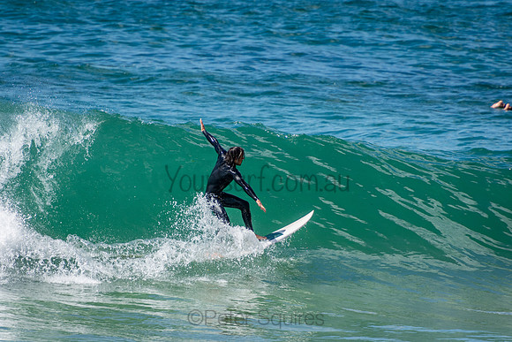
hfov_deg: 3.4
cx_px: 256
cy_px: 171
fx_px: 8535
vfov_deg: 2.3
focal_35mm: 600
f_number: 5.6
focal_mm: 400
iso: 450
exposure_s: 1/2000
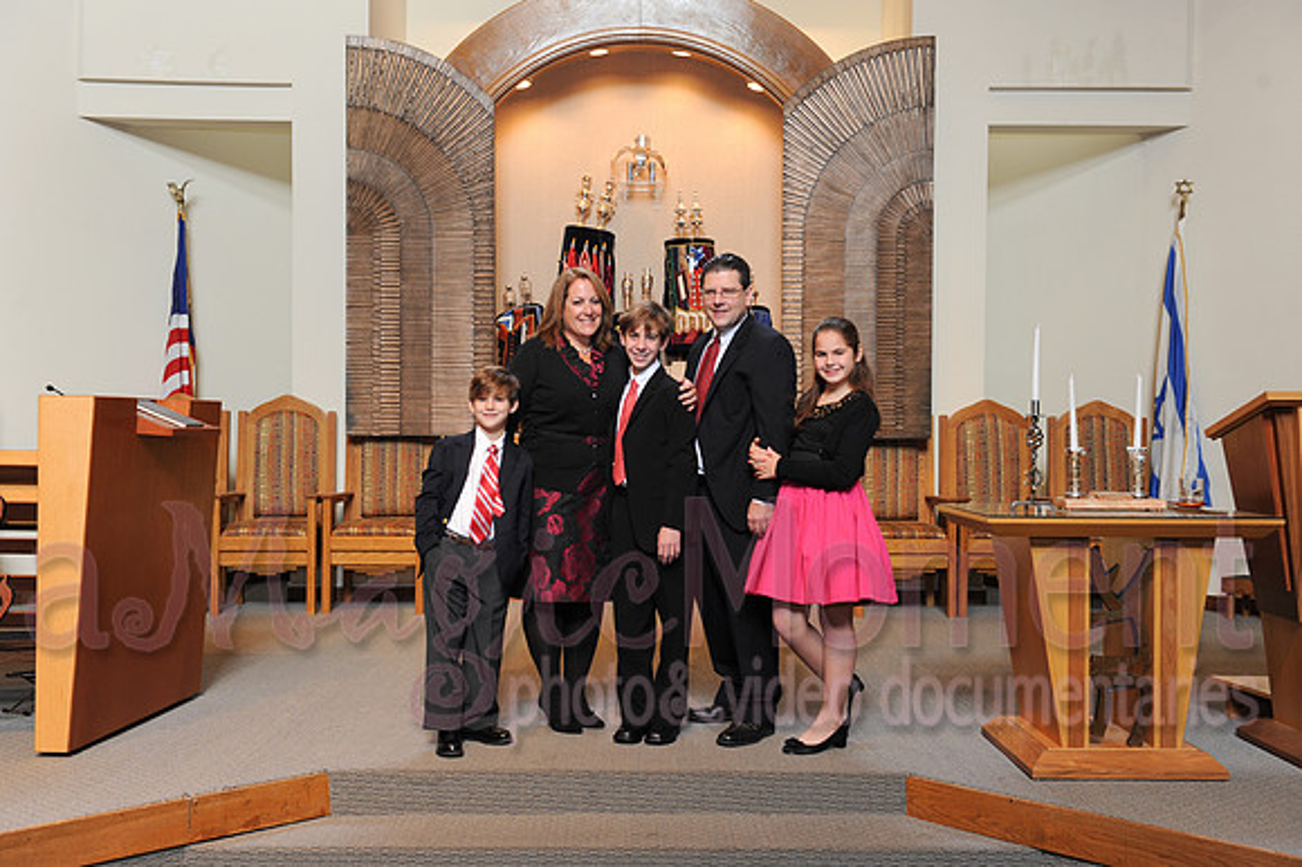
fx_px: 1373
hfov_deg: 50.7
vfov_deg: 35.0
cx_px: 651
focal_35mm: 38
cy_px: 434
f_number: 5
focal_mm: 38
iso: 500
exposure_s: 1/50
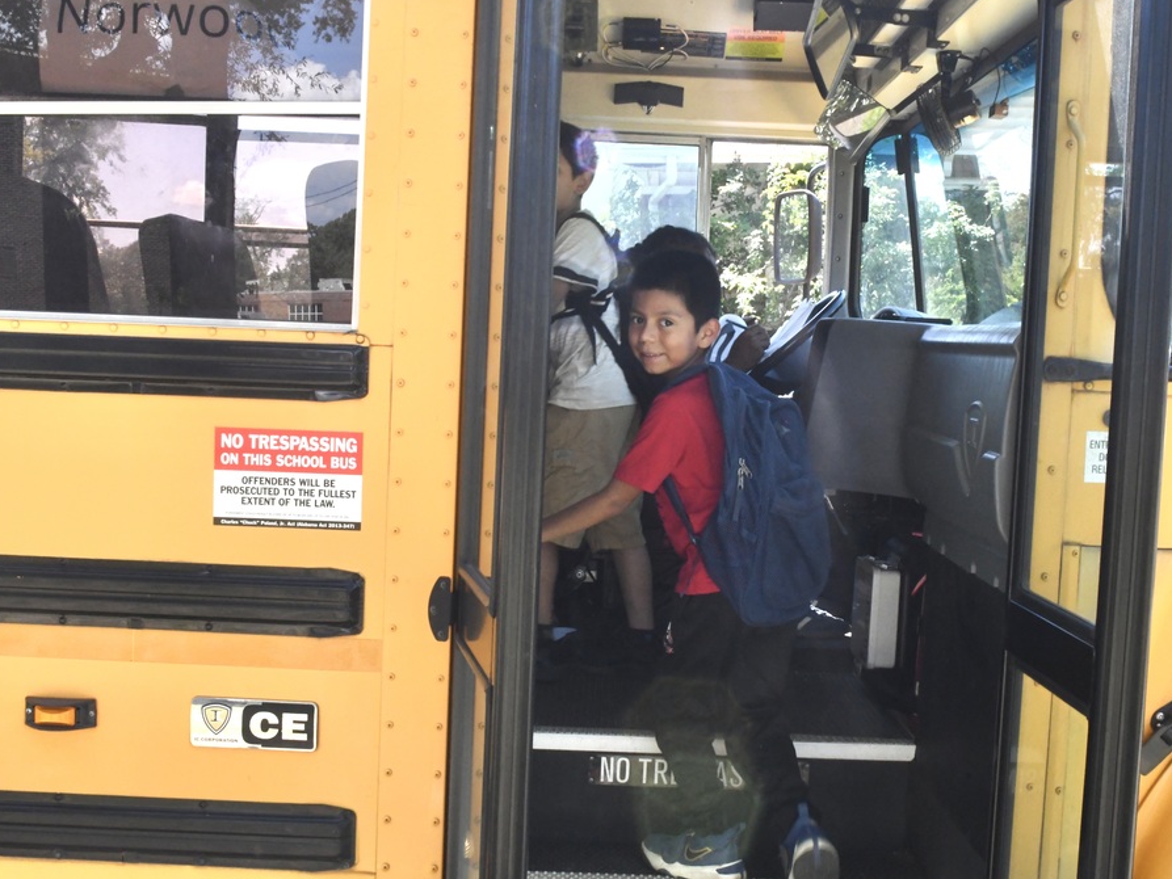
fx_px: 1456
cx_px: 654
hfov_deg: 43.8
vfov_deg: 33.6
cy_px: 435
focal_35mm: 43
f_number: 22
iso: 3200
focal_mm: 26
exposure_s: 1/100
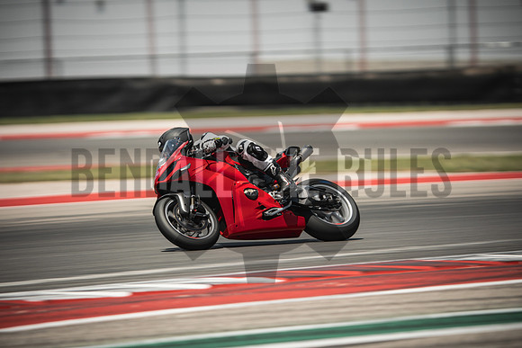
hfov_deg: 6.9
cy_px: 174
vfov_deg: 4.6
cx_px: 261
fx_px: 4351
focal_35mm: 300
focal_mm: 200
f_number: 2
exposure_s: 1/250
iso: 160
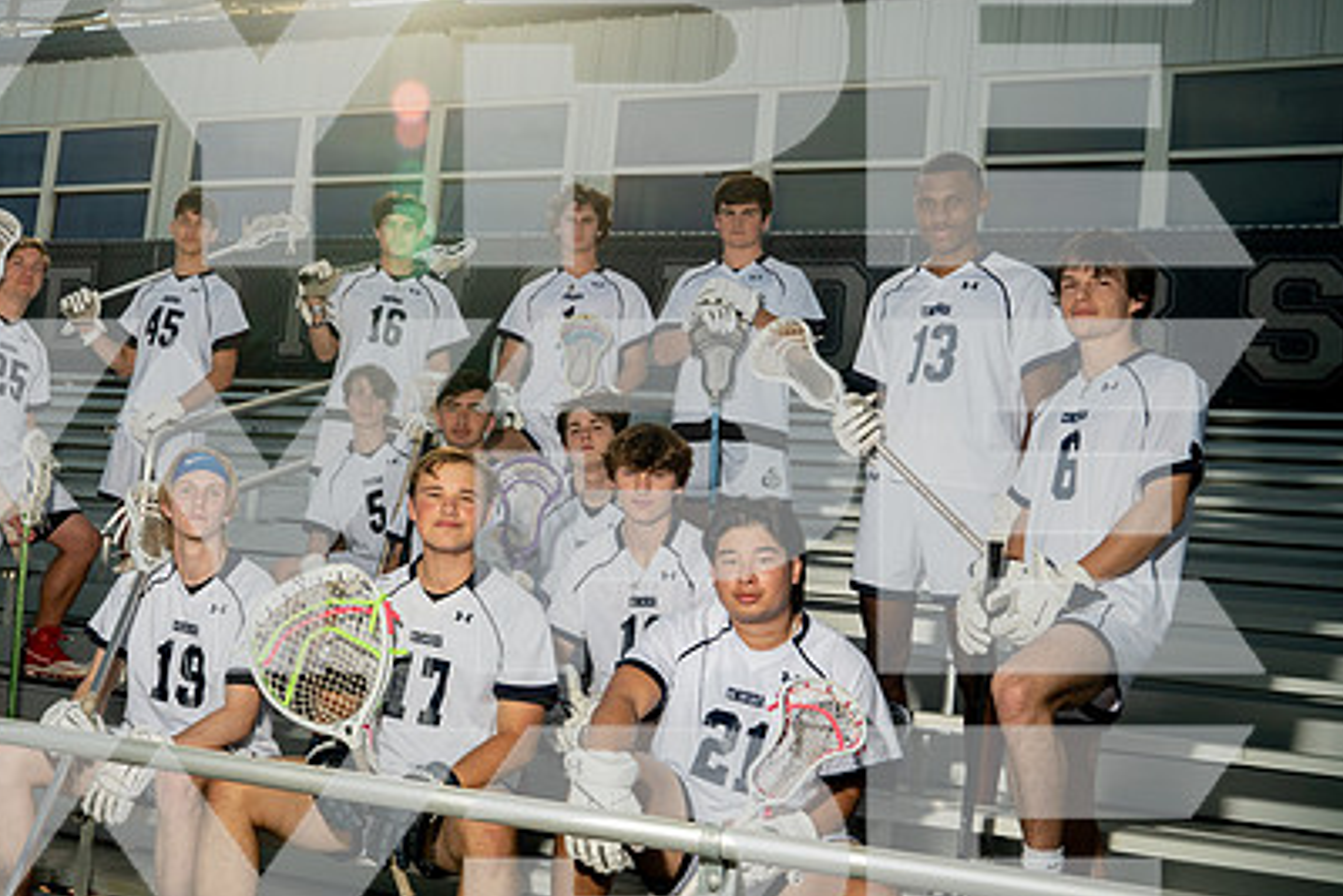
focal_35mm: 42
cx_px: 410
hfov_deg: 45.4
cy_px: 498
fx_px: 1567
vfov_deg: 31.9
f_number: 10
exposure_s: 1/250
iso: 250
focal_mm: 29
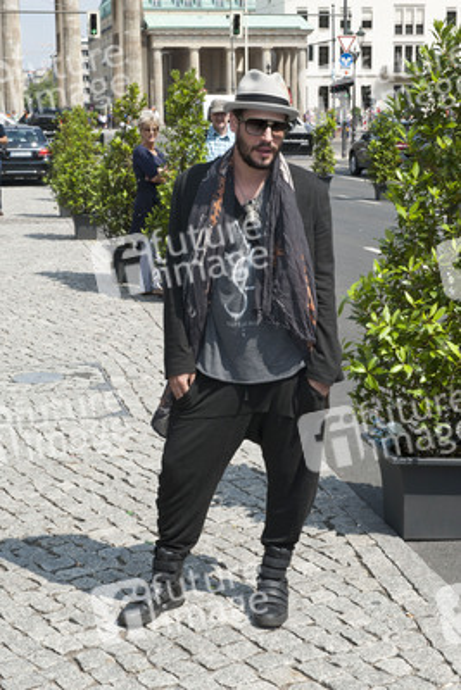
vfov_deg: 28.8
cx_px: 230
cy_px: 345
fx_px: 1343
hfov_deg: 19.5
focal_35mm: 70
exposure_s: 1/320
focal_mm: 70
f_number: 18
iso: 640
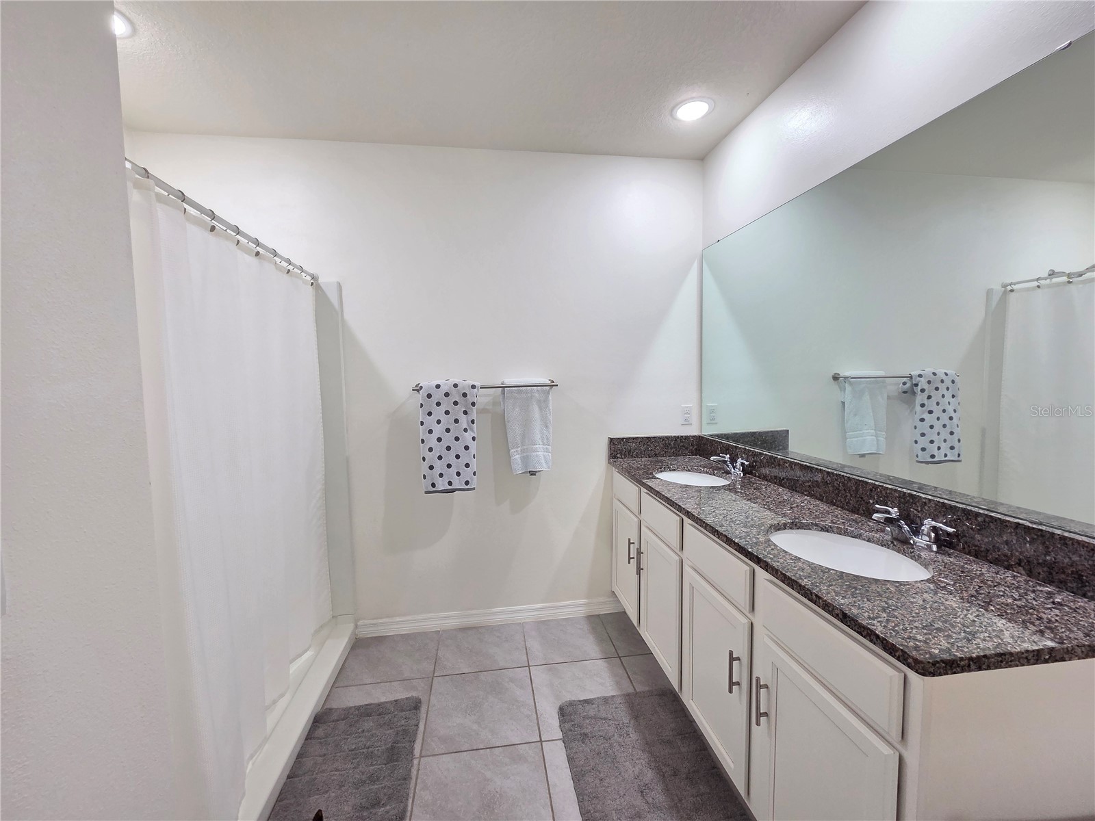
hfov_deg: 106.2
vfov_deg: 89.9
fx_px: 411
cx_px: 548
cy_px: 410
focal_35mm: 13
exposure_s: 1/120
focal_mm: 2.2
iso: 200
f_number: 2.2
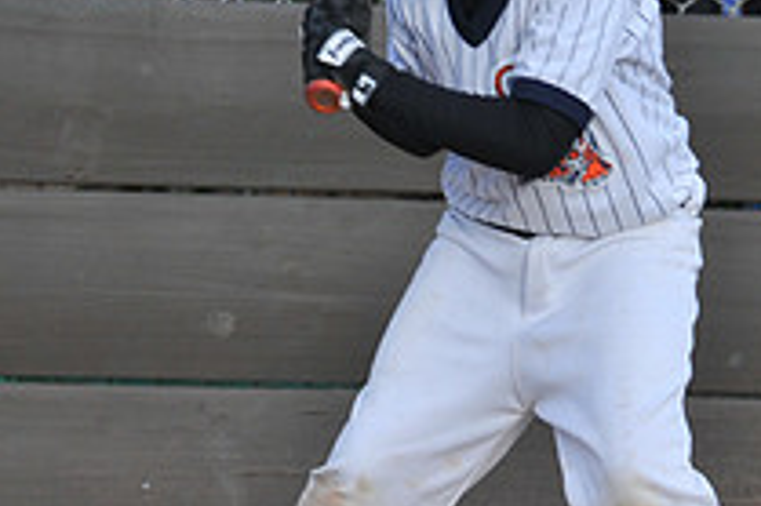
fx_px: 10561
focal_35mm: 500
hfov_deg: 4.1
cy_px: 140
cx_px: 411
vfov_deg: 2.7
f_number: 8
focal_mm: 120
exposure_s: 1/250
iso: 200
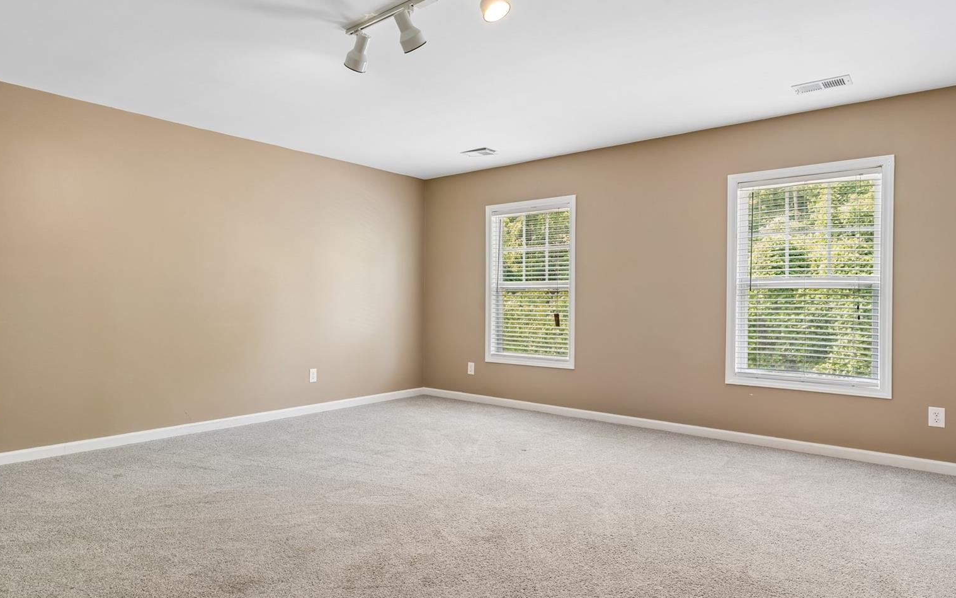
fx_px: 591
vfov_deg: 53.6
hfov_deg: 77.7
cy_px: 299
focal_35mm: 23
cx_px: 426
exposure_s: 1.3
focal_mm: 16.5
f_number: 13
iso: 100
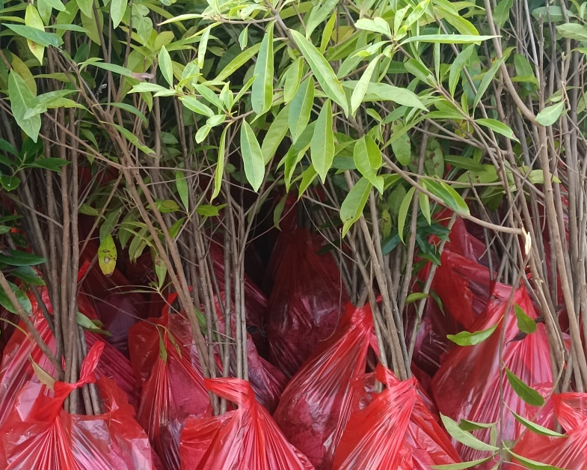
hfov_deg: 31.0
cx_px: 289
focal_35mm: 61
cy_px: 239
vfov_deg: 25.0
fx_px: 1060
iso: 445
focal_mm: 4.71
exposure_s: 1/100
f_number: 1.79
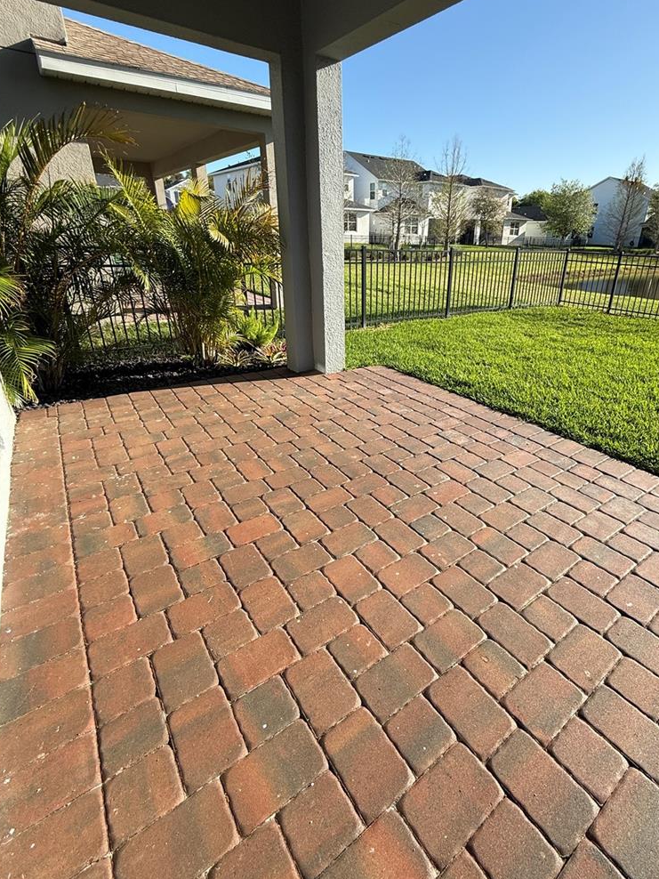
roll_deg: -1.9
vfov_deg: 90.9
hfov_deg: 74.1
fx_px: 432
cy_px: 406
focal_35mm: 17
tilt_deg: -21.0
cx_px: 387
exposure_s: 1/1211
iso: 50
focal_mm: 2.22
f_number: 2.2
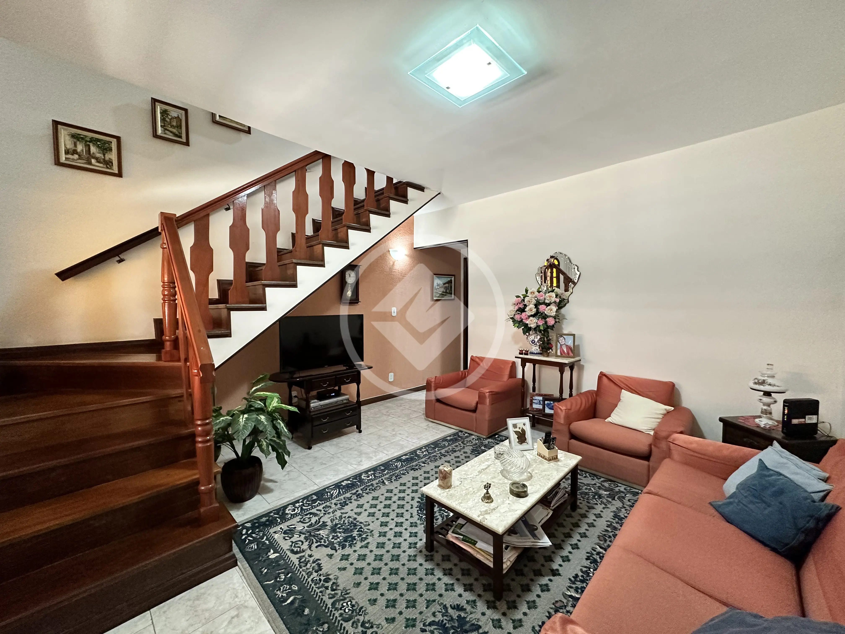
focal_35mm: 14
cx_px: 422
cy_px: 317
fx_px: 342
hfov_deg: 102.1
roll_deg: -0.4
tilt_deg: -3.0
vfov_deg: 85.7
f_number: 2.2
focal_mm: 2.22
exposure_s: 1/60
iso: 400
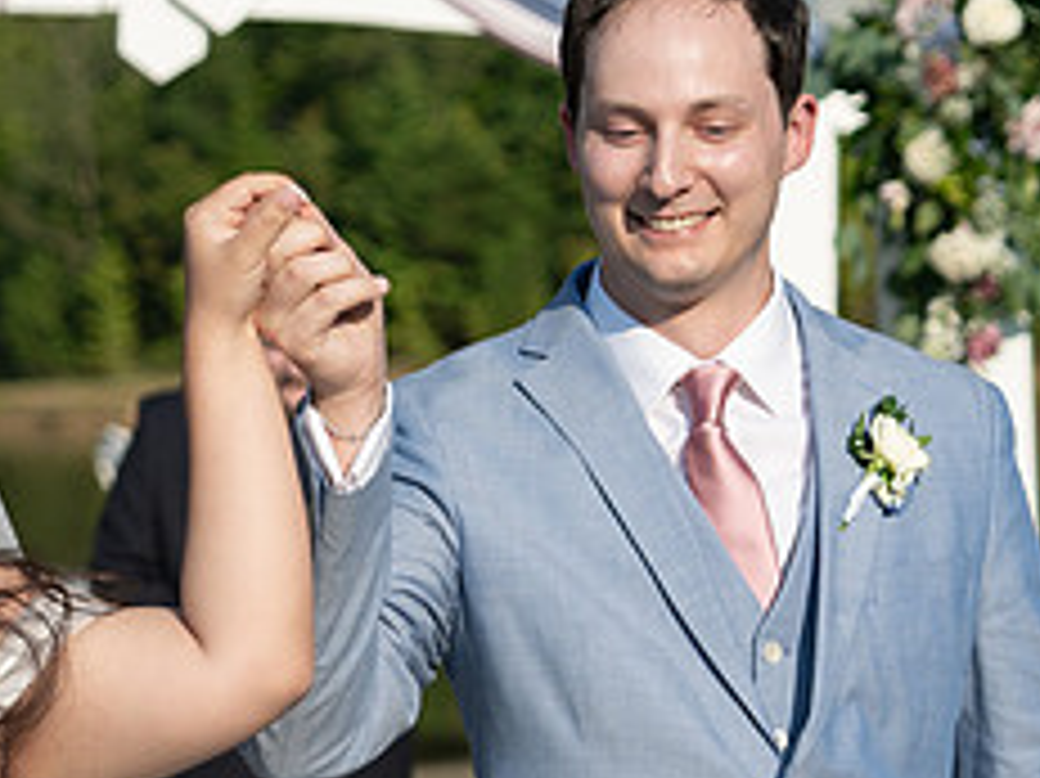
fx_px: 5705
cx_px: 405
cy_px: 704
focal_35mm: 190
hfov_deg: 10.4
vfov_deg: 7.8
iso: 100
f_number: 4
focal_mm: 70
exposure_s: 1/1000
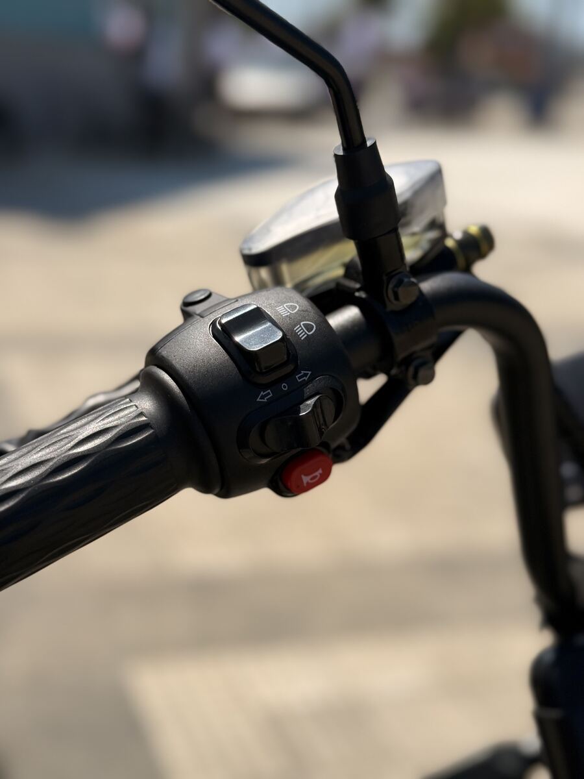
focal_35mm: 48
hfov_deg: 30.3
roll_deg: -4.0
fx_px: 1080
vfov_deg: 39.7
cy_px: 390
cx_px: 292
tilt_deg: -15.3
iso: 64
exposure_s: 1/7874
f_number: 1.78
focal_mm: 6.76
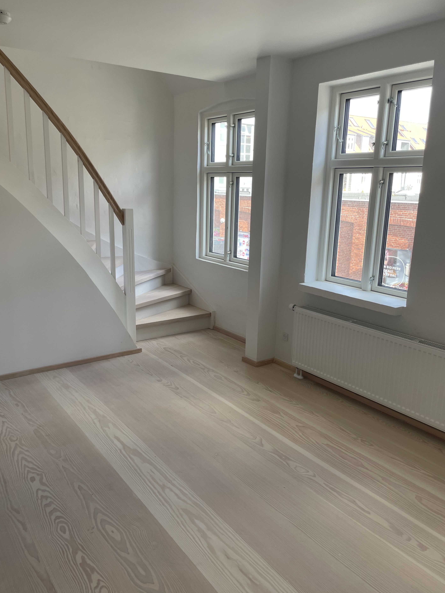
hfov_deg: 49.7
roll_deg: -1.0
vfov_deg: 63.4
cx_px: 208
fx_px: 480
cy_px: 297
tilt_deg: -12.6
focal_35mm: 28
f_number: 1.6
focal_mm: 4.2
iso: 32
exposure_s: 1/121
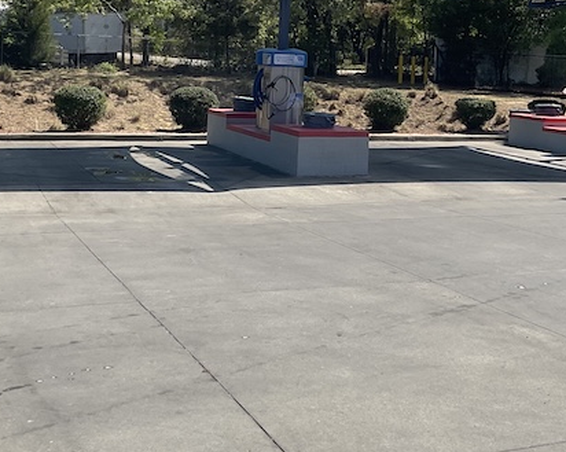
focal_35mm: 55
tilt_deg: -0.5
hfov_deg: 34.1
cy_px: 87
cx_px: 309
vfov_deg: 27.0
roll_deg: -3.7
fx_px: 921
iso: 16
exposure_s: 1/1786
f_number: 1.8
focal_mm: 3
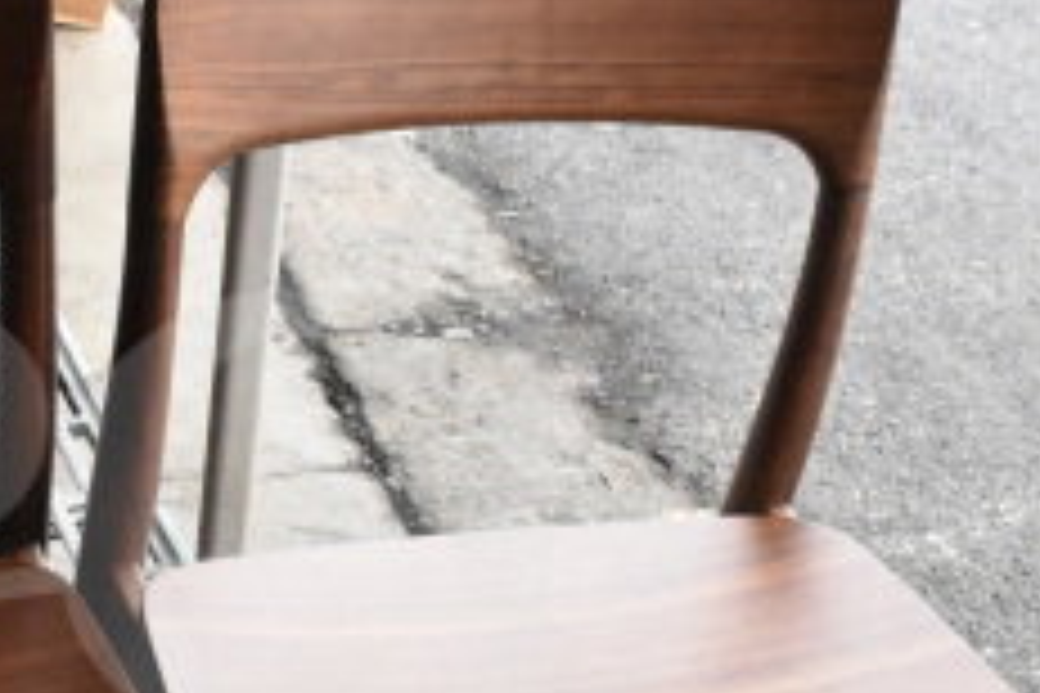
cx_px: 162
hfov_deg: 23.9
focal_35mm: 83
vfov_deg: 16.1
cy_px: 650
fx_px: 2407
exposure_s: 1/4000
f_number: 6.3
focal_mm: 21
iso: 6400
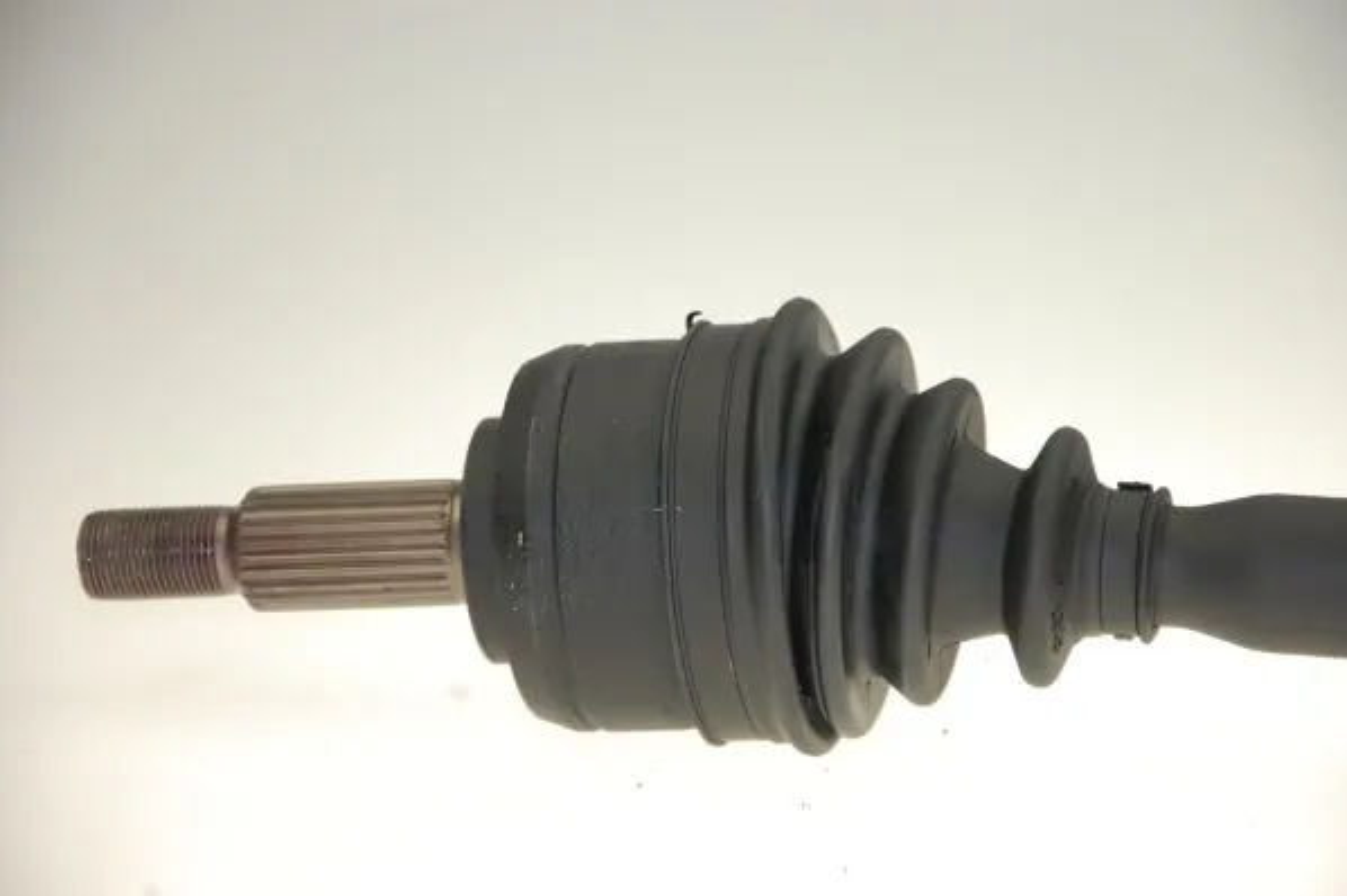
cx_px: 674
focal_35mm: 147
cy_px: 448
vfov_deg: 9.3
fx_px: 5497
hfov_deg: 14.0
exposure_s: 1/320
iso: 400
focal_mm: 98
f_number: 5.6
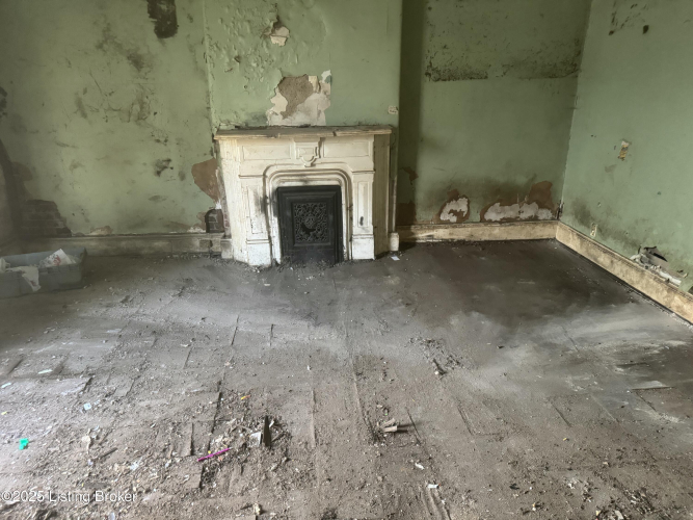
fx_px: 480
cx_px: 346
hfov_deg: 71.6
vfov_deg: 56.8
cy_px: 260
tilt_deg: -20.7
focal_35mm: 24
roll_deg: +1.4
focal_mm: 6.76
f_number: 1.78
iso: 800
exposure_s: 1/60
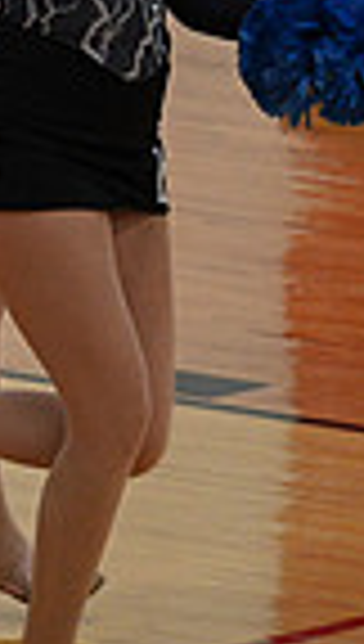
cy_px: -119
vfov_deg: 2.5
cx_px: -930
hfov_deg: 1.4
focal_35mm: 849
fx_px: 14491
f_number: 4
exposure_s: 1/400
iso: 4000
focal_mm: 200
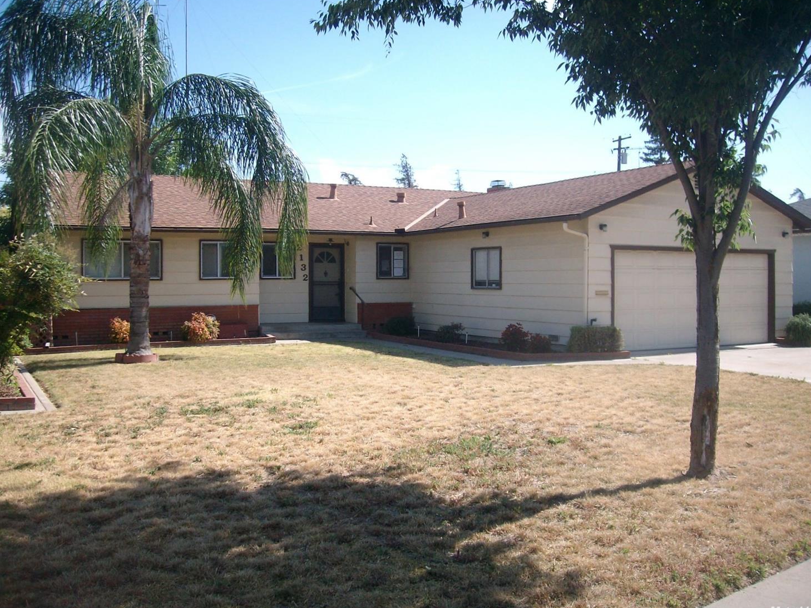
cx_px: 408
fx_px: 843
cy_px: 305
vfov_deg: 39.6
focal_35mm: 36
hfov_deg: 51.4
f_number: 7.2
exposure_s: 1/146
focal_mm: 5.8
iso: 80
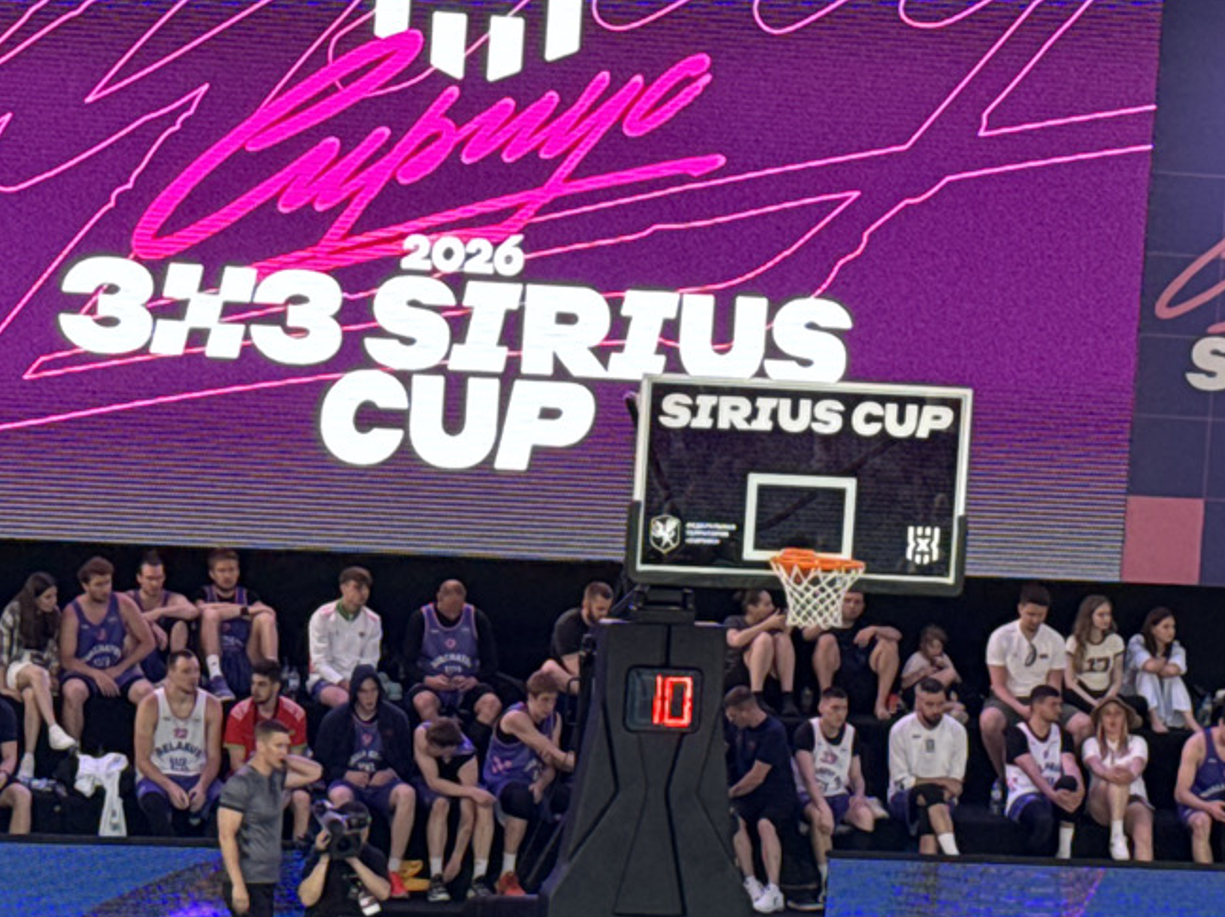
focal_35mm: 148
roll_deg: -3.8
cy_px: 621
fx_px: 5235
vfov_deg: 10.0
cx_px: 619
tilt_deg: -5.4
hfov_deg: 13.3
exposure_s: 1/132
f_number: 1.78
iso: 50
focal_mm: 6.76
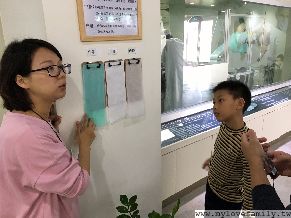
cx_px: 146
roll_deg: +0.5
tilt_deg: -14.6
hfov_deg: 61.7
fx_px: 244
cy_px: 109
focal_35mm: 29
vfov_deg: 48.2
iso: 160
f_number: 2.2
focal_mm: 4.15
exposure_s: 1/30
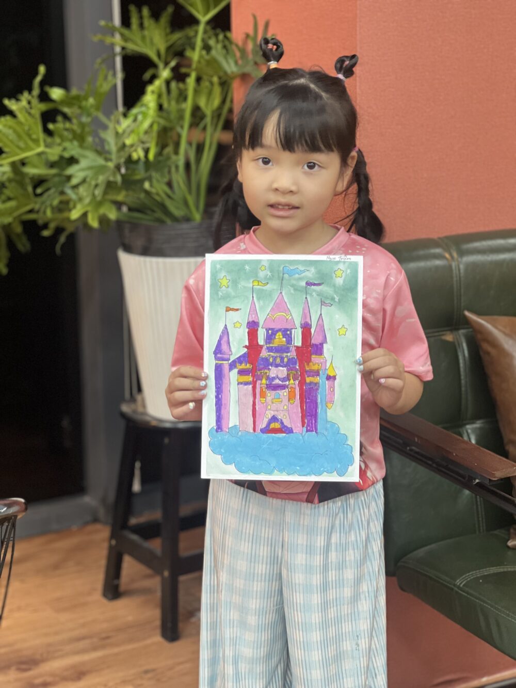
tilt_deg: -13.5
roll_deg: -0.4
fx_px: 1530
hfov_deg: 19.1
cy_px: 344
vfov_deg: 25.3
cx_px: 258
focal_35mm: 77
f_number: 2.8
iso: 160
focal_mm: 9
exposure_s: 1/33
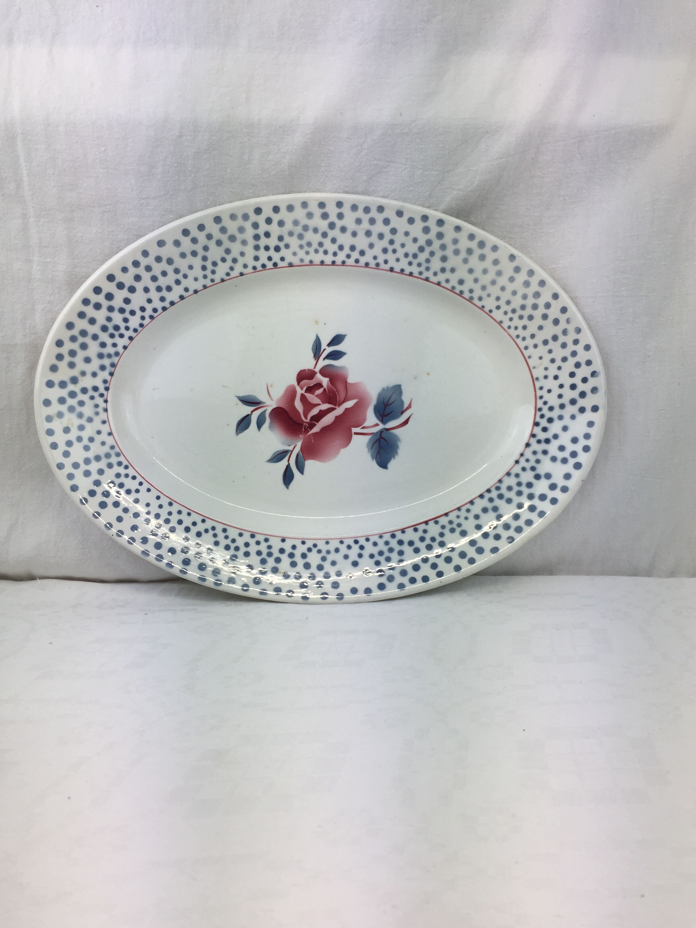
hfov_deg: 48.2
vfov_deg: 61.7
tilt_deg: -4.9
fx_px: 777
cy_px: 464
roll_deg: +0.2
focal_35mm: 29
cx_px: 348
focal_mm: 4.15
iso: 32
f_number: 2.2
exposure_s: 1/273
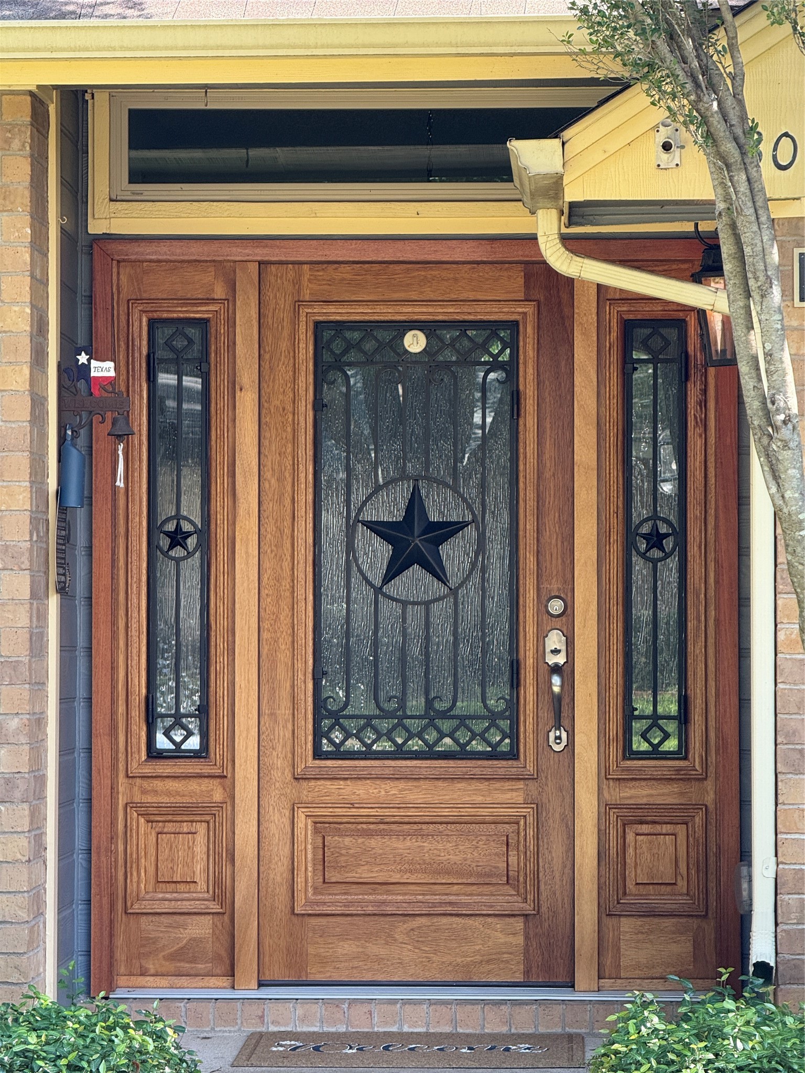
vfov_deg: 16.4
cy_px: 536
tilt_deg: +2.0
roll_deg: -0.5
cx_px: 402
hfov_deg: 12.3
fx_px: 3721
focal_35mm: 120
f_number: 2.8
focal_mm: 15.66
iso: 64
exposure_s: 1/100
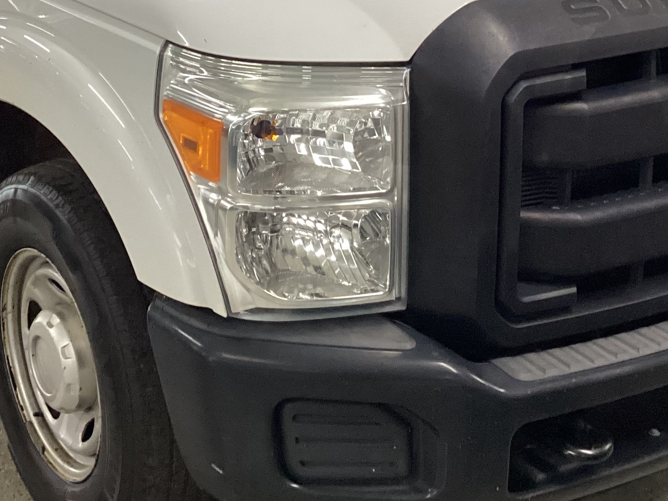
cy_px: 84
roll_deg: -0.6
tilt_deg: -17.0
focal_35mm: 63
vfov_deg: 22.9
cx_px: 295
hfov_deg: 30.7
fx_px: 1216
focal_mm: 3.3
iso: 250
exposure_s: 1/60
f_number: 2.4
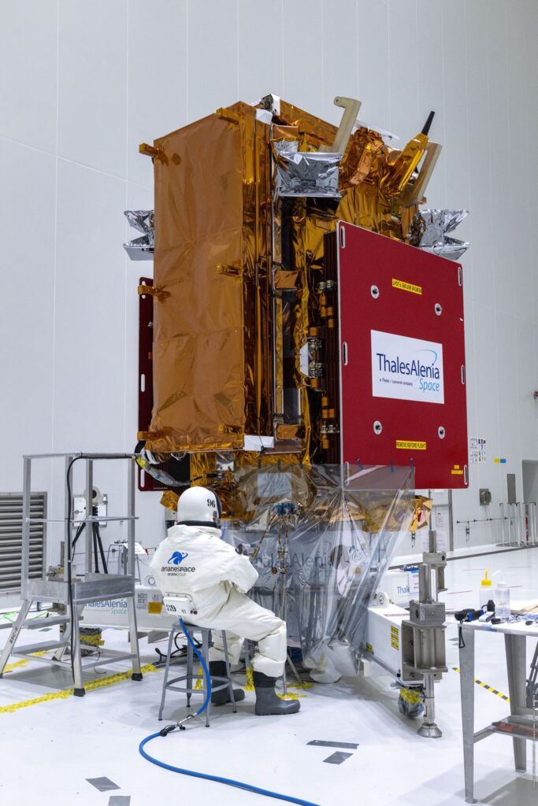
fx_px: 851
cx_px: 269
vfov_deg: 50.7
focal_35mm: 38
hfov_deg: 35.1
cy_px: 403
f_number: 7.1
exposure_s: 1/60
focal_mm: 38
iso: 1600
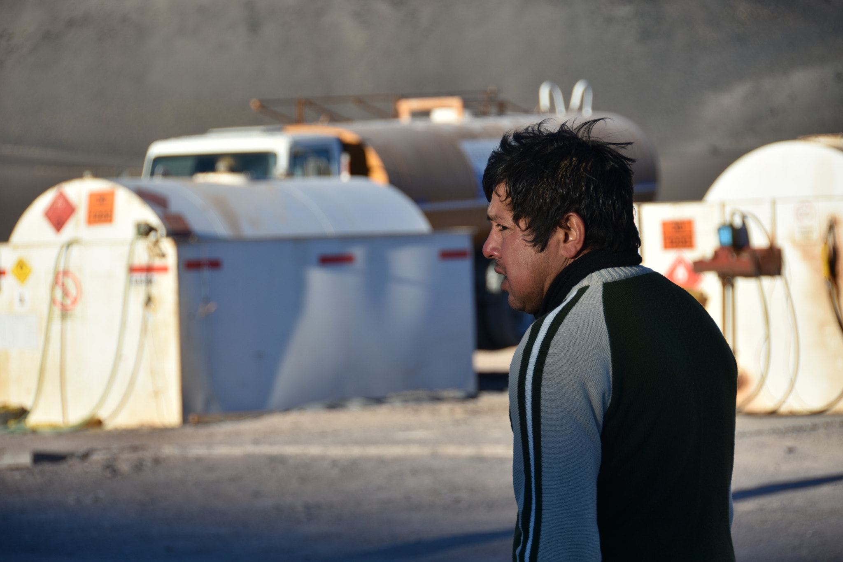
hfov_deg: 13.0
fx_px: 3688
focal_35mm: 158
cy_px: 281
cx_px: 422
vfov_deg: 8.7
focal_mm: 105
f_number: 5.3
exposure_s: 1/500
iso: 100
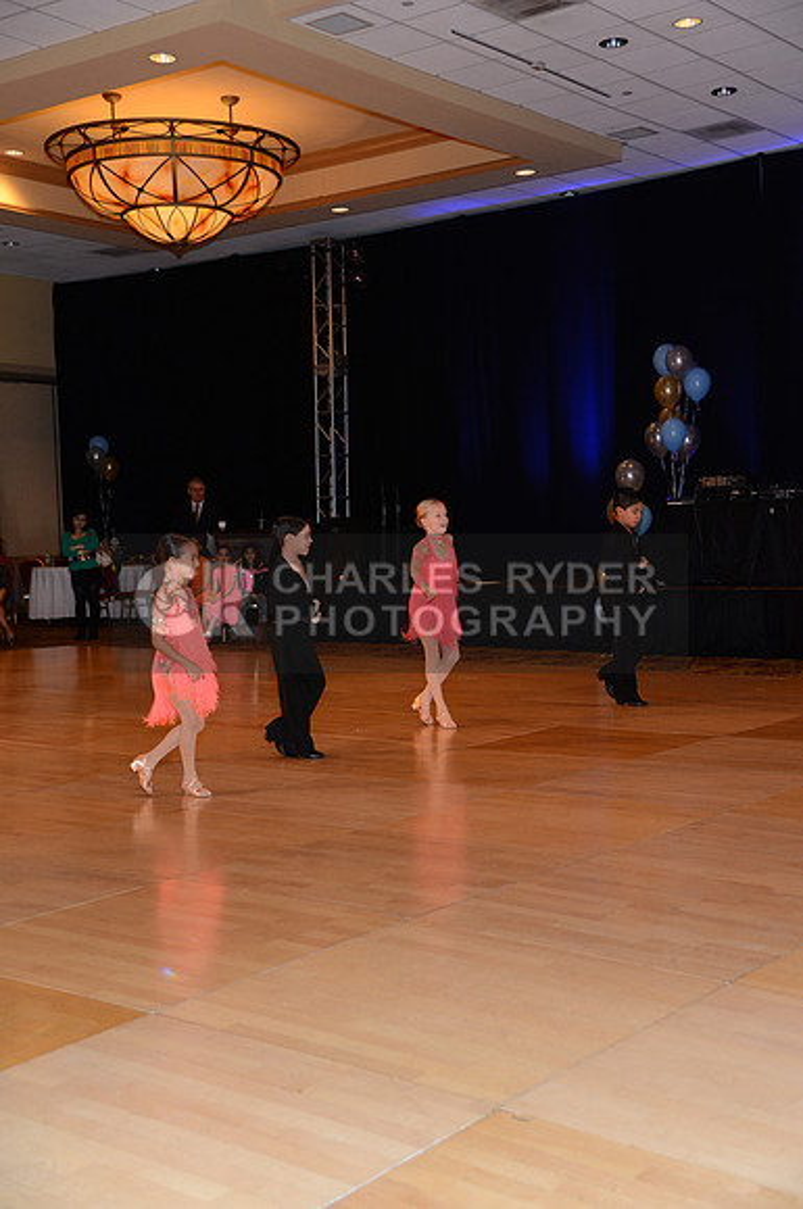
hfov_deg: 29.2
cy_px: 604
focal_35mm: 46
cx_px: 402
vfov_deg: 42.8
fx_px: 1544
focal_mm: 46
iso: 2000
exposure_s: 1/200
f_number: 4.5
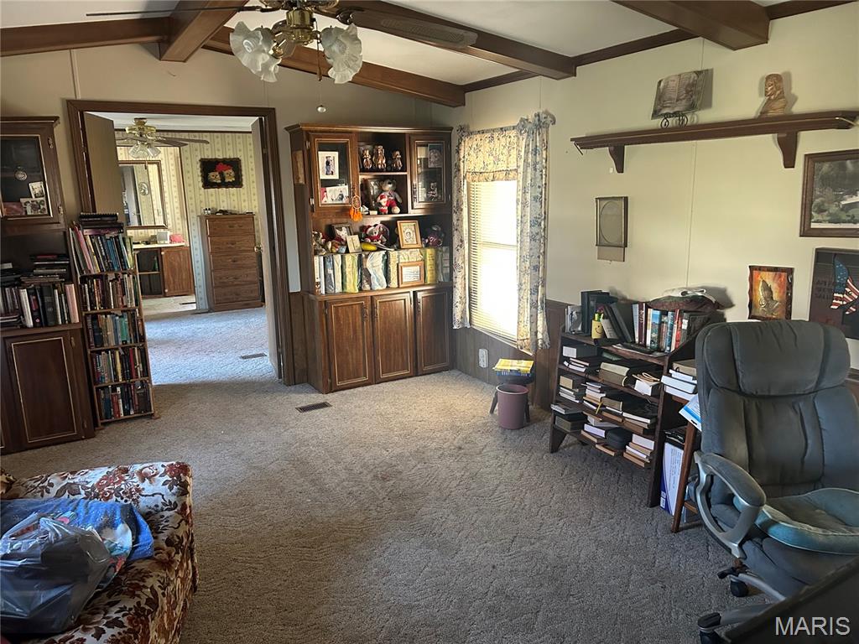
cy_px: 322
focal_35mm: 26
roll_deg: +2.1
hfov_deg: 67.3
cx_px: 430
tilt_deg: -11.3
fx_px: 645
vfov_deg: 53.1
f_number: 1.5
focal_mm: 5.7
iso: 500
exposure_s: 1/60
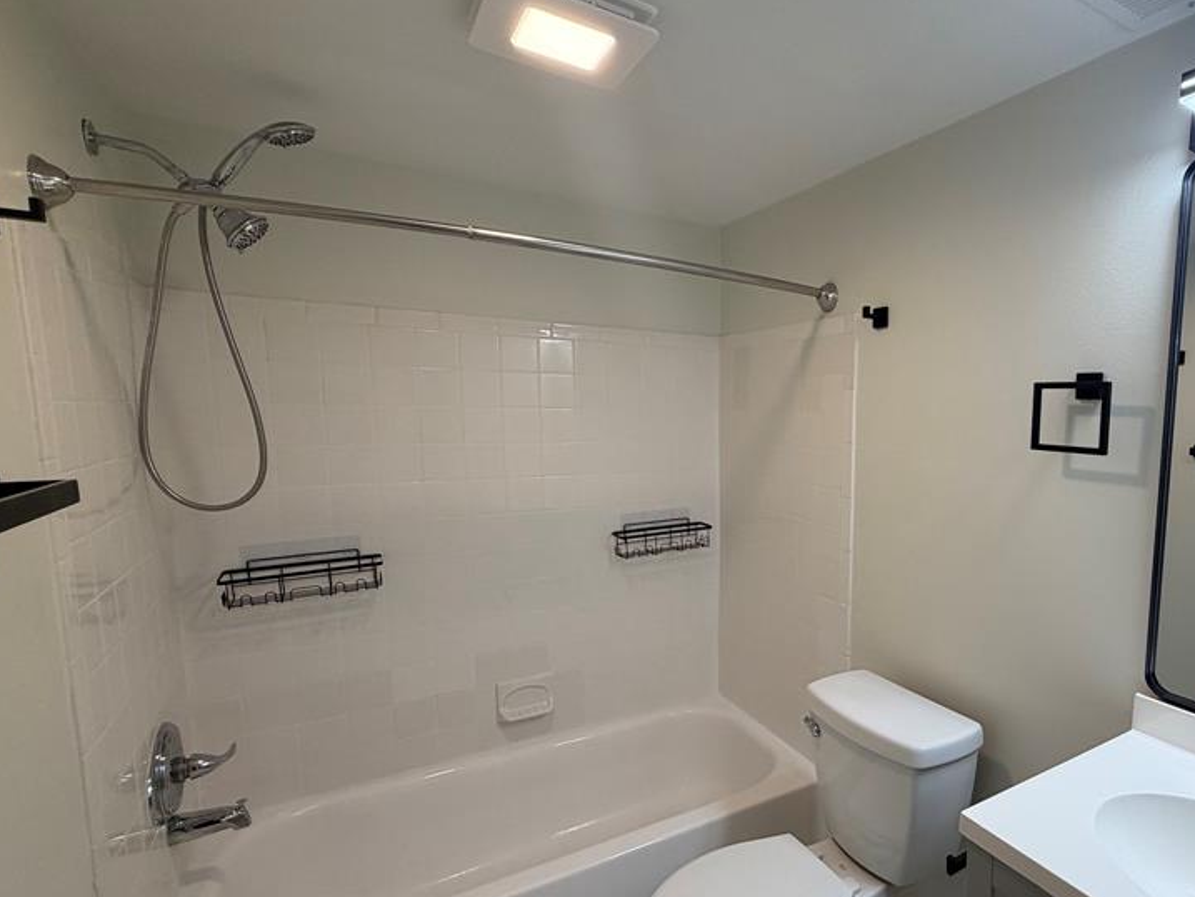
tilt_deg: -8.0
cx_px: 838
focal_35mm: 20
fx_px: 691
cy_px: 497
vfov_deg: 65.8
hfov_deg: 77.8
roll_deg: -1.0
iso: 100
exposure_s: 1/120
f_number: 2.2
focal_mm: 2.22
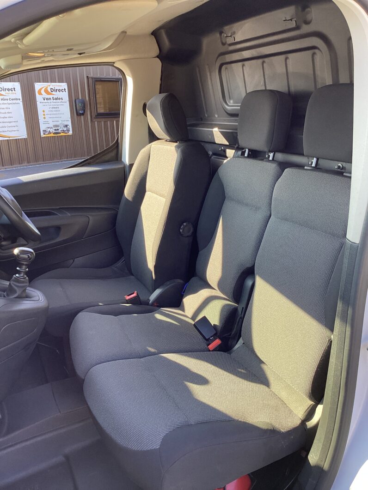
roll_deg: +1.5
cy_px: 245
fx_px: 439
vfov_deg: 58.3
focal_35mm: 31
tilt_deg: -17.6
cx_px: 184
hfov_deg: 45.5
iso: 64
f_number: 2.4
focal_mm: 3.3
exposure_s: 1/120
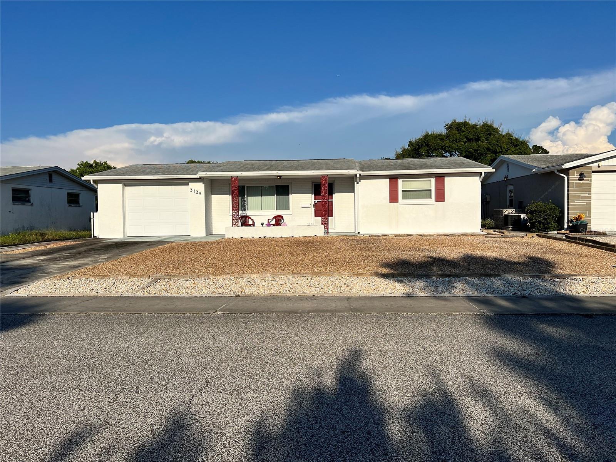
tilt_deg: -1.8
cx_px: 308
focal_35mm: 26
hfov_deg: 67.3
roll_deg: +1.0
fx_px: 463
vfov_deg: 53.1
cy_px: 231
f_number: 1.5
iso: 50
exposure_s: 1/8000
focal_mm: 5.7
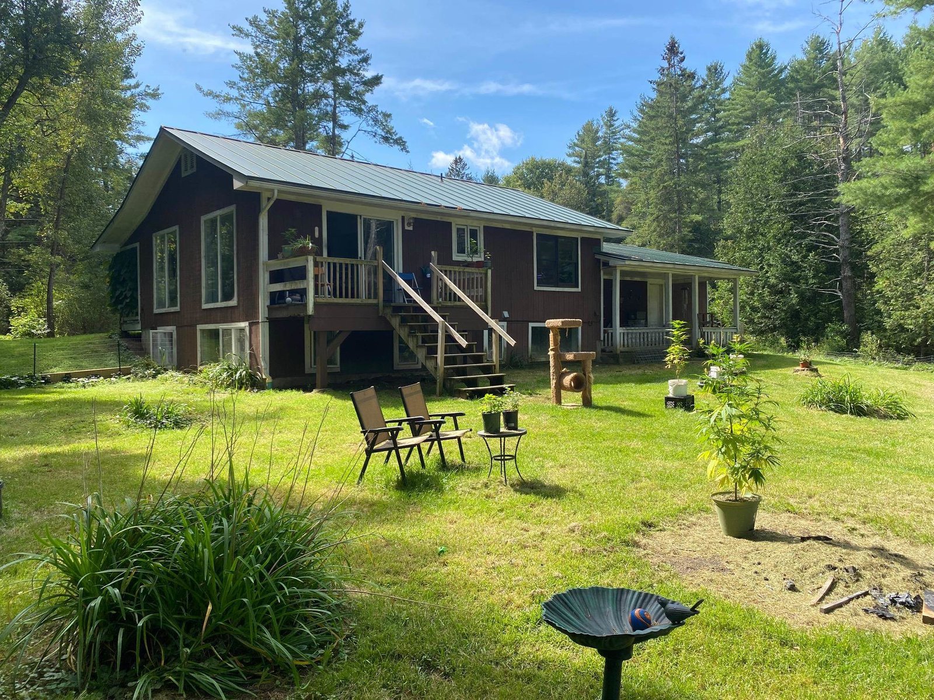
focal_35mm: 26
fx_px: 702
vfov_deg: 53.1
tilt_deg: -0.7
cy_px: 350
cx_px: 467
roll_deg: +0.9
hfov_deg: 67.3
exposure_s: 1/871
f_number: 1.8
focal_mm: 4.25
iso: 32
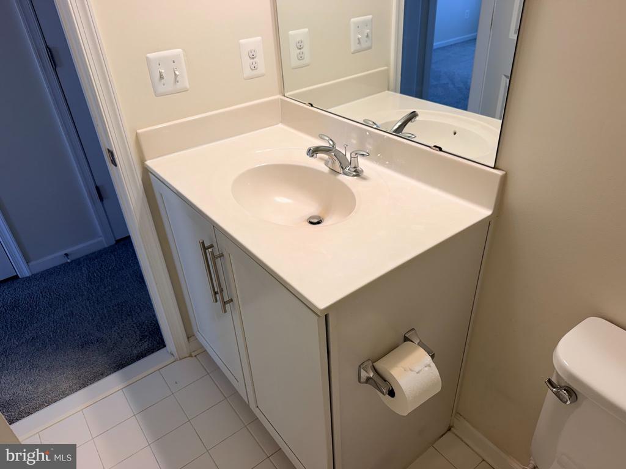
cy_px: 234
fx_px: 434
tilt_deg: -34.4
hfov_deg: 71.6
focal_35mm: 24
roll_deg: +3.5
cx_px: 313
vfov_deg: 56.8
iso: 64
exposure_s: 1/120
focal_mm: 6.76
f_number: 1.78
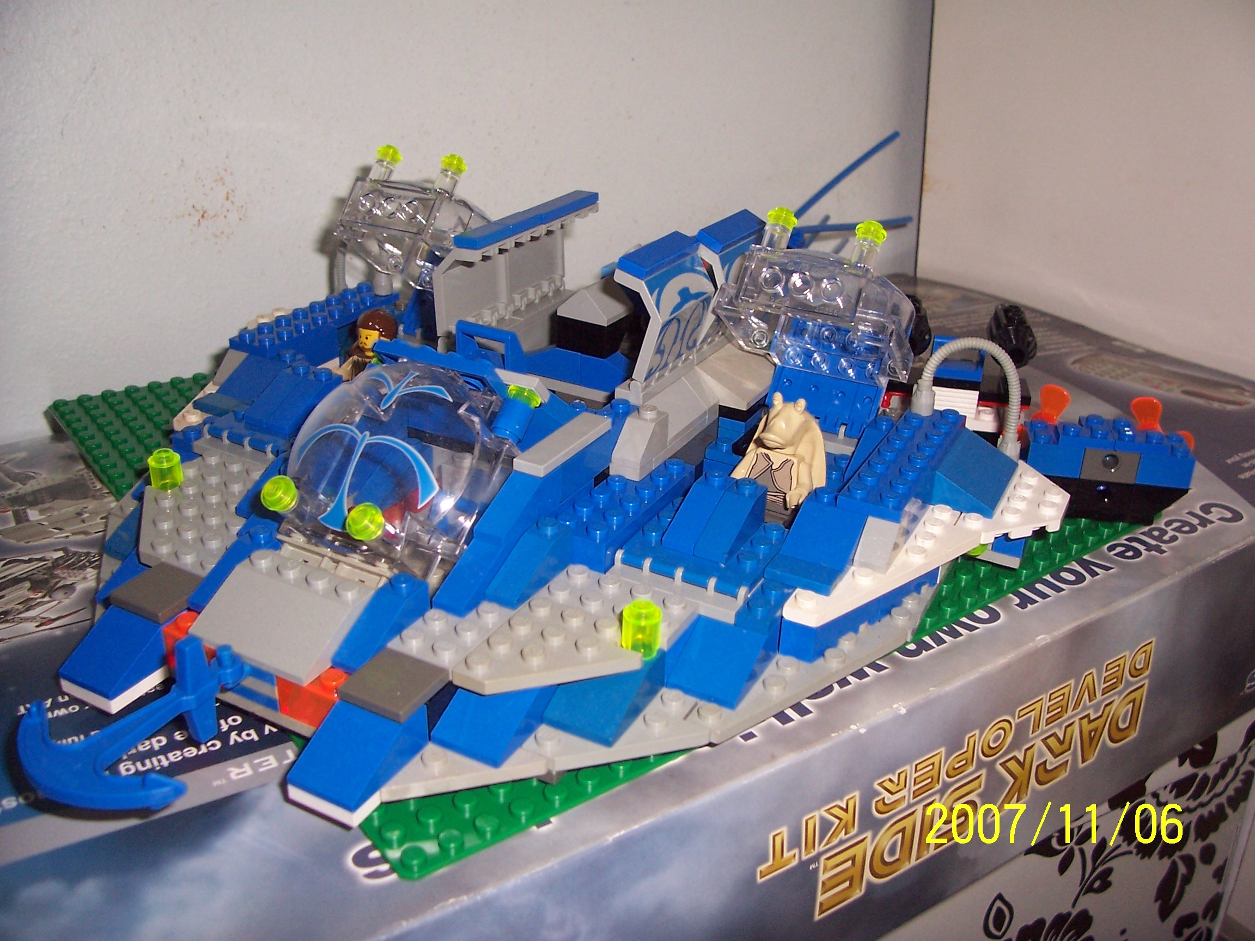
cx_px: 628
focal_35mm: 34
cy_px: 470
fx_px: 1233
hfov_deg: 54.0
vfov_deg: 41.8
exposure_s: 1/60
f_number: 2.7
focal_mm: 5.6
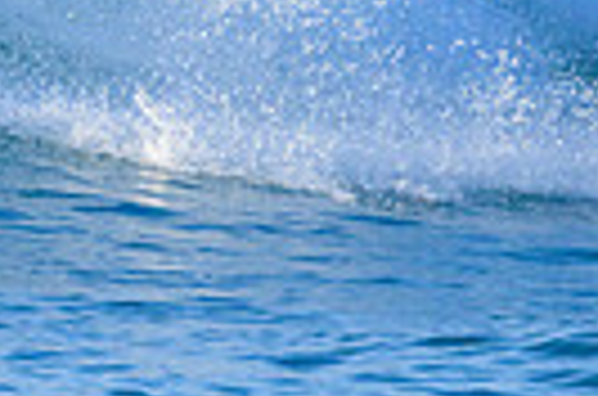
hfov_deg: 0.6
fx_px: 58000
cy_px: -97
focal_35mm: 3500
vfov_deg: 0.4
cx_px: -607
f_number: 11
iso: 1800
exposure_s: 1/2000
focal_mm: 800
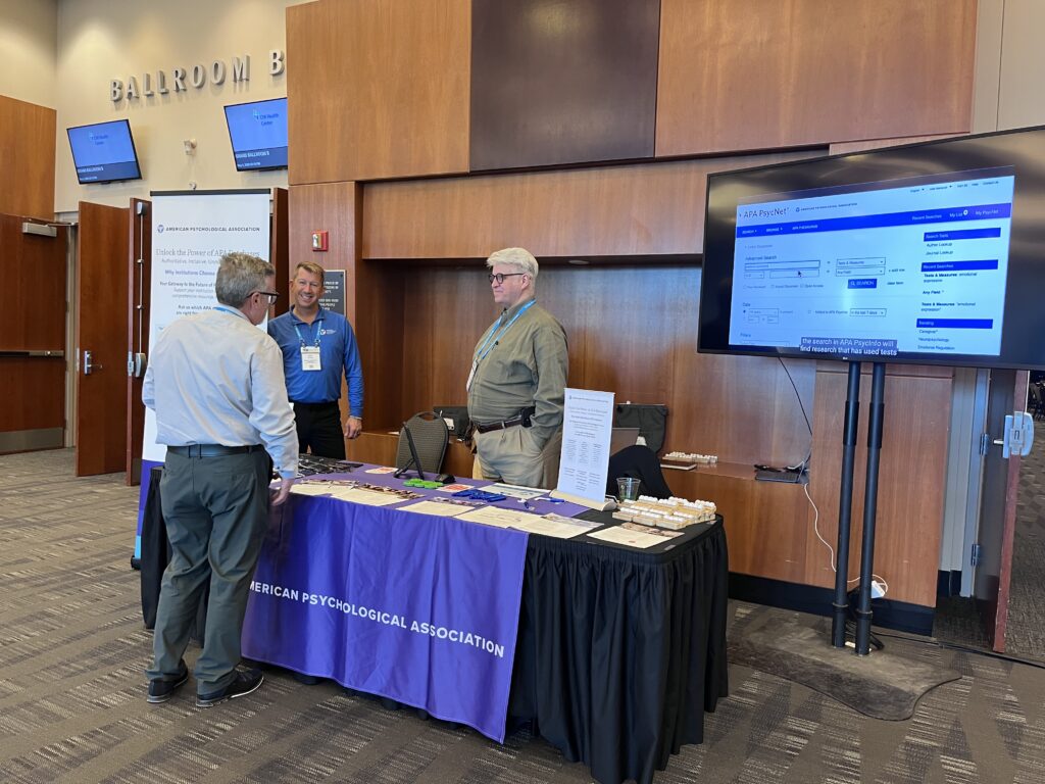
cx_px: 522
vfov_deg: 53.1
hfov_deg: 67.3
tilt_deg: -4.0
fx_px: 785
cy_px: 392
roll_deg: -2.3
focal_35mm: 26
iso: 160
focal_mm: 5.1
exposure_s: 1/60
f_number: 1.6
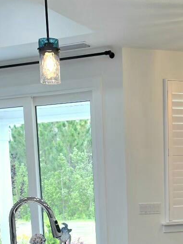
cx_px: 150
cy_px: 288
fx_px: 515
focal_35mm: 73
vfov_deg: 24.3
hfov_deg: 19.9
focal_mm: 6.5
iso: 32
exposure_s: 1/120
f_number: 1.4
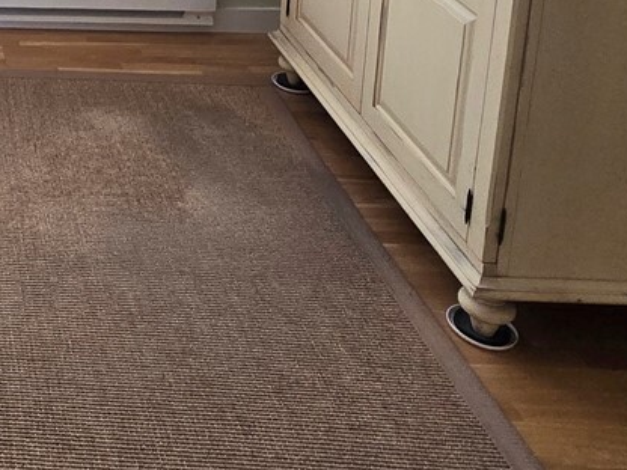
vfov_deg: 24.2
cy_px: -190
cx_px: -196
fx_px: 906
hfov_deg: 30.1
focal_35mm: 50
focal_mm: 2.2
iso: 100
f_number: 2.2
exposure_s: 1/60
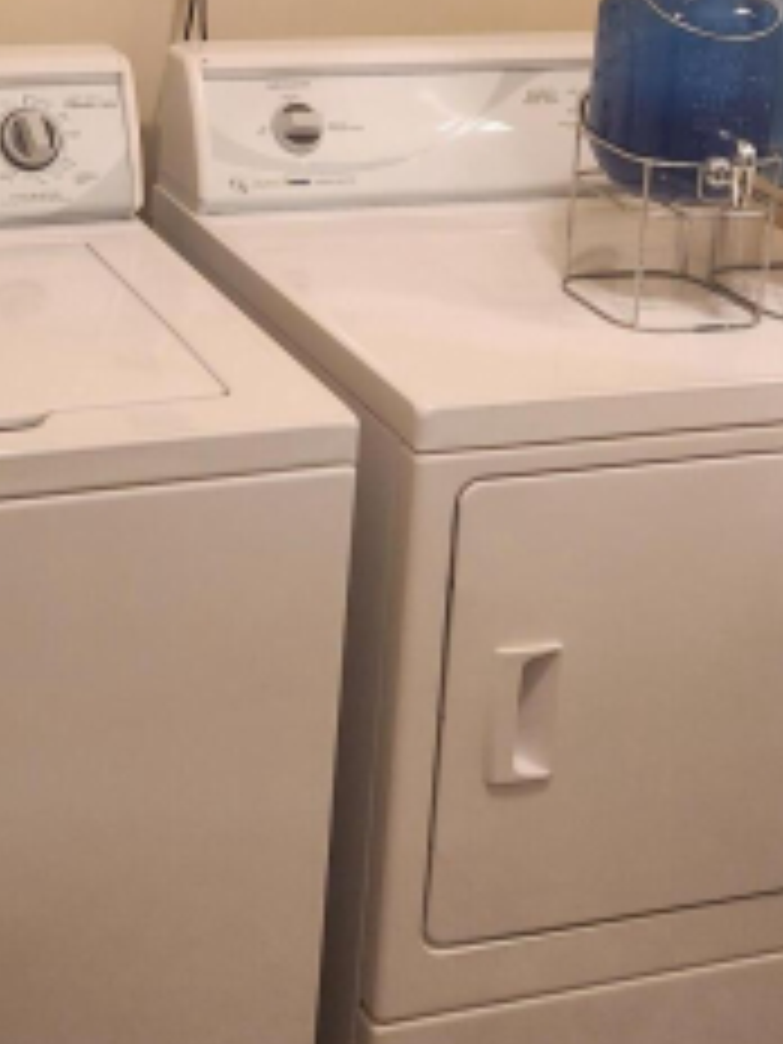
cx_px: 68
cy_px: 38
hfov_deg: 21.7
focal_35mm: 66
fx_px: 1991
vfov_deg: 27.9
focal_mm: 5.4
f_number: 1.8
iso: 400
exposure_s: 1/120
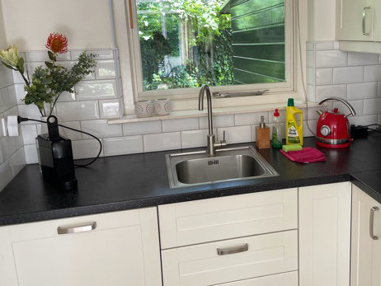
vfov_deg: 39.4
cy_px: 108
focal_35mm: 36
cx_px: 249
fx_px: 396
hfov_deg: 50.5
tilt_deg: -13.1
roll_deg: +2.6
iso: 64
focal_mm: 5.1
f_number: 1.6
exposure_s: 1/121
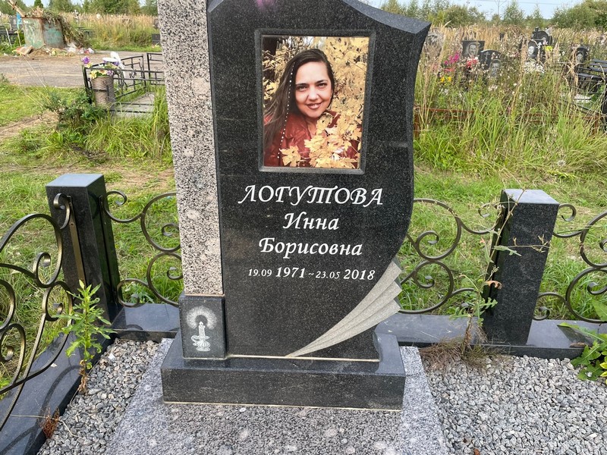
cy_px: 228
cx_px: 304
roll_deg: -2.1
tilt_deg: -25.2
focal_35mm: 26
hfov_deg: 67.3
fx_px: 456
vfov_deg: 53.1
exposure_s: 1/698
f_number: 1.6
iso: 32
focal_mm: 4.2
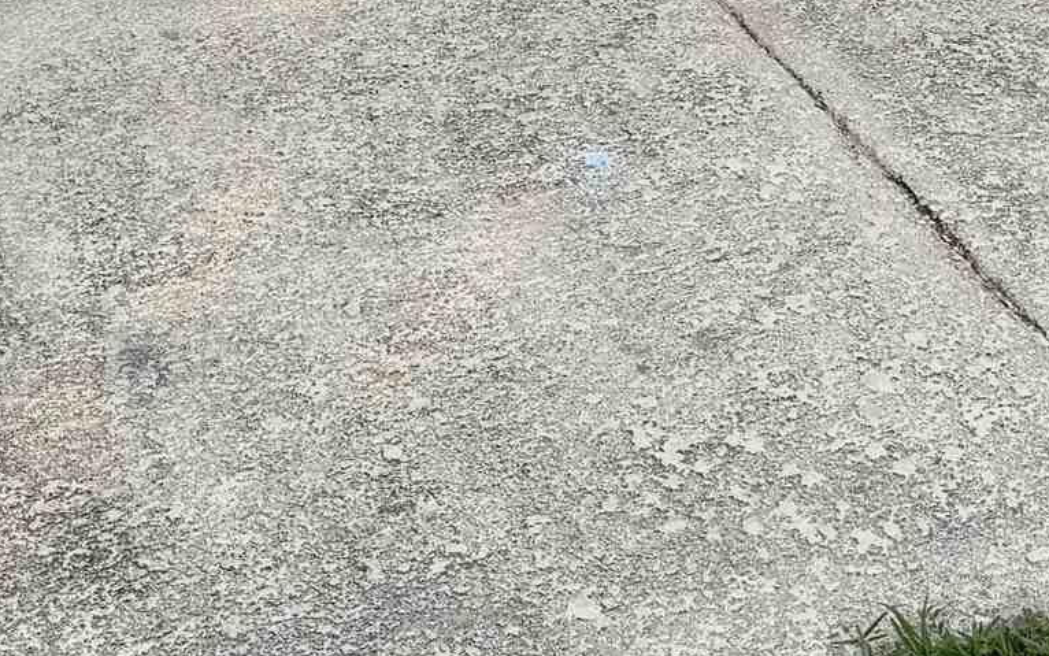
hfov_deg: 20.2
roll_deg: +1.1
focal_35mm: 102
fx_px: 2916
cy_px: -644
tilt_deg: -9.7
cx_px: 805
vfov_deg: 11.6
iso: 80
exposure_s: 1/1464
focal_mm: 6.76
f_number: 1.78
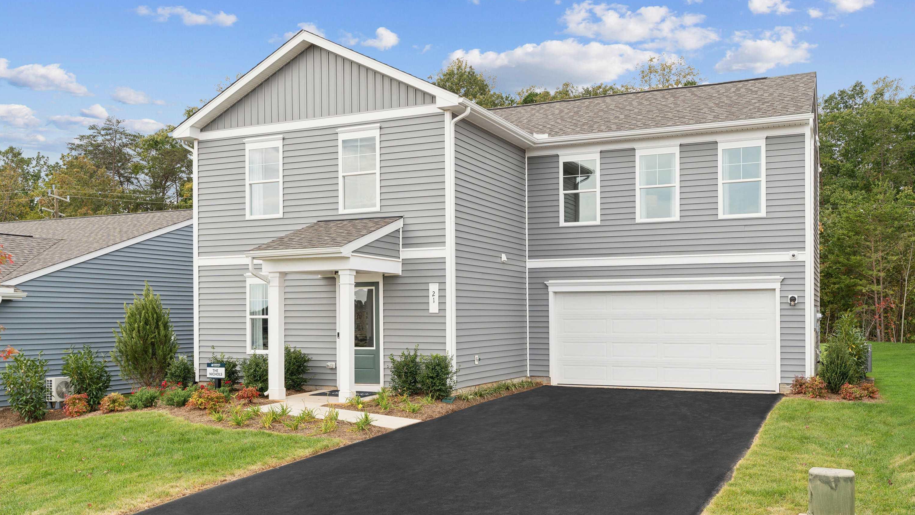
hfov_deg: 58.0
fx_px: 825
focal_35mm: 34
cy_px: 287
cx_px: 462
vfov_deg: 34.6
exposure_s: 1/160
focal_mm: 32
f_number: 8
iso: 200
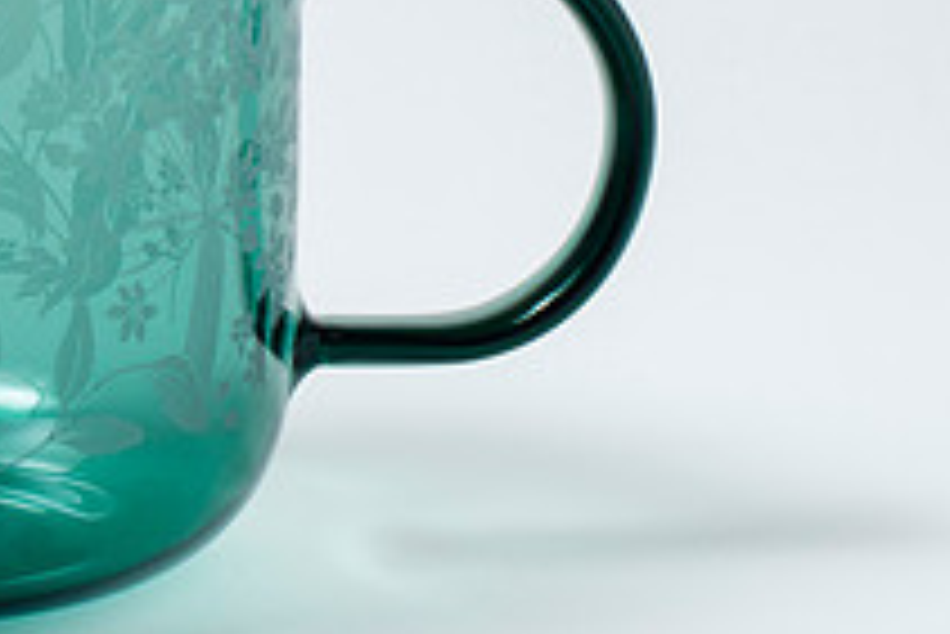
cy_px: -15
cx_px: -140
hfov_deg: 9.6
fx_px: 5572
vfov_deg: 6.5
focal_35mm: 211
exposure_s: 1/200
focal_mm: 50
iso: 200
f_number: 16
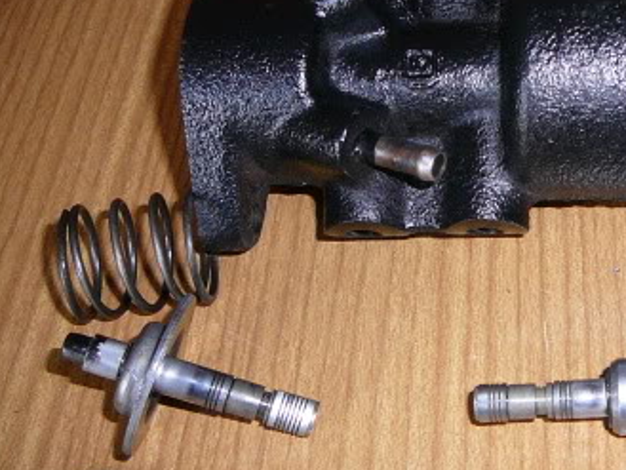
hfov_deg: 27.3
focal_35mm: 68
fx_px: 1230
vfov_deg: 21.6
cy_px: 232
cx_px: 588
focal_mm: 5.2
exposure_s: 1/30
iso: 100
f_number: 2.8
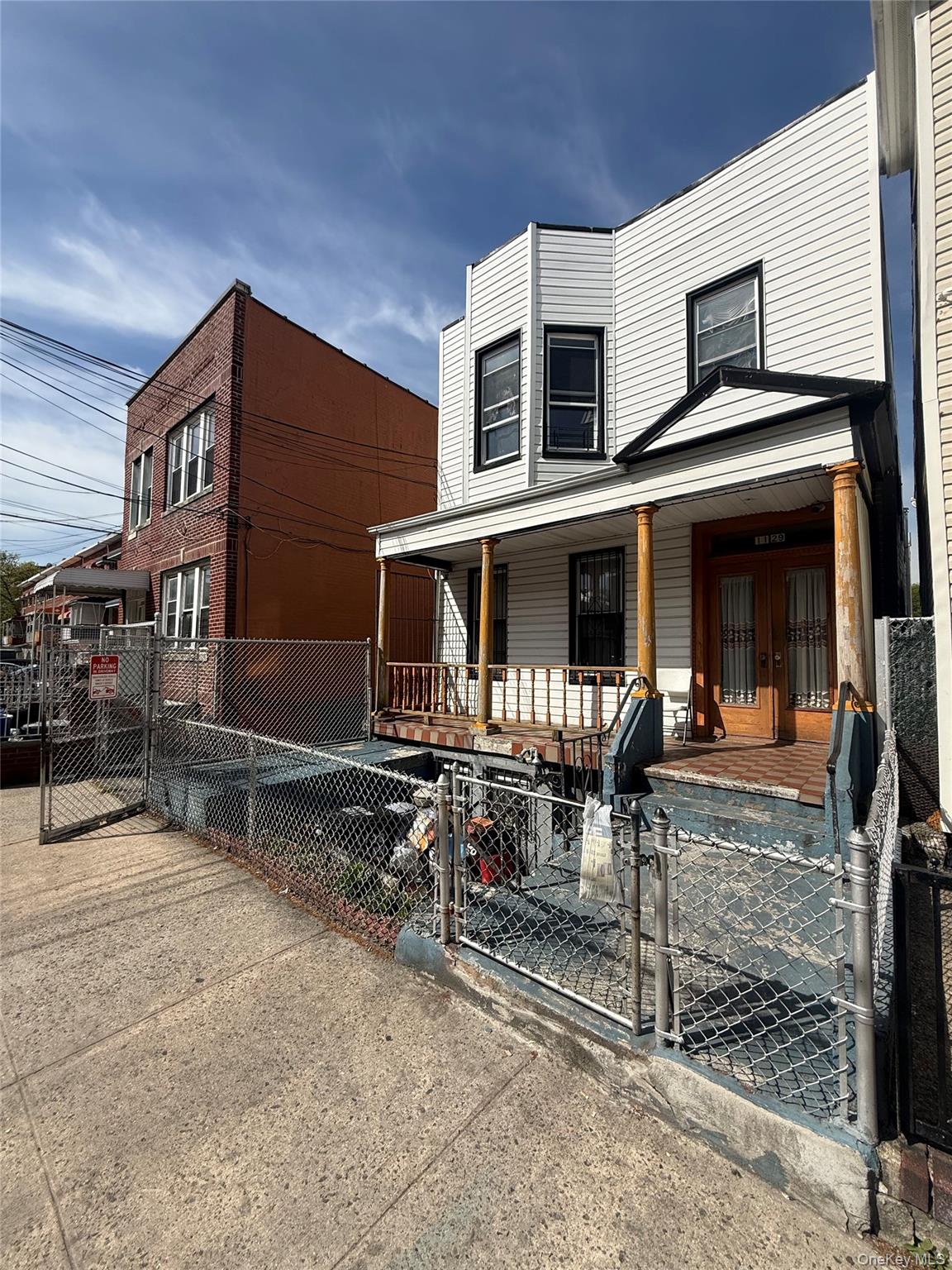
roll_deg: -0.1
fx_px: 513
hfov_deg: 85.7
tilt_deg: +4.6
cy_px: 635
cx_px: 476
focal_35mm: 14
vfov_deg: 102.1
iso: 50
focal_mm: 2.22
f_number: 2.2
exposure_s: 1/2841
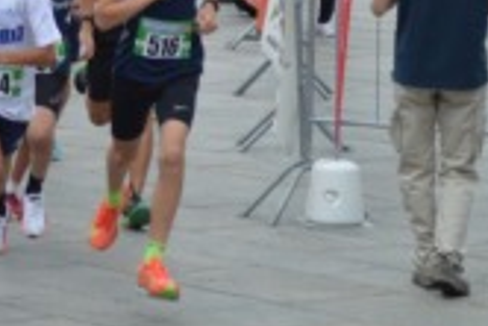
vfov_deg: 5.9
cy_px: -141
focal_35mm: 231
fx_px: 3134
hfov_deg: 8.6
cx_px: -332
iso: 400
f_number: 5.3
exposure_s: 1/640
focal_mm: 40
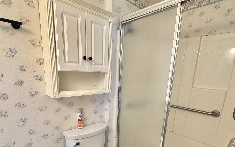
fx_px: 135
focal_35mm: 21
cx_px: 113
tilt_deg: -14.3
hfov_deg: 82.2
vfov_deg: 55.1
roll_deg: -1.9
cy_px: 107
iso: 200
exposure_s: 1/60
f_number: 2.2
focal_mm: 2.22
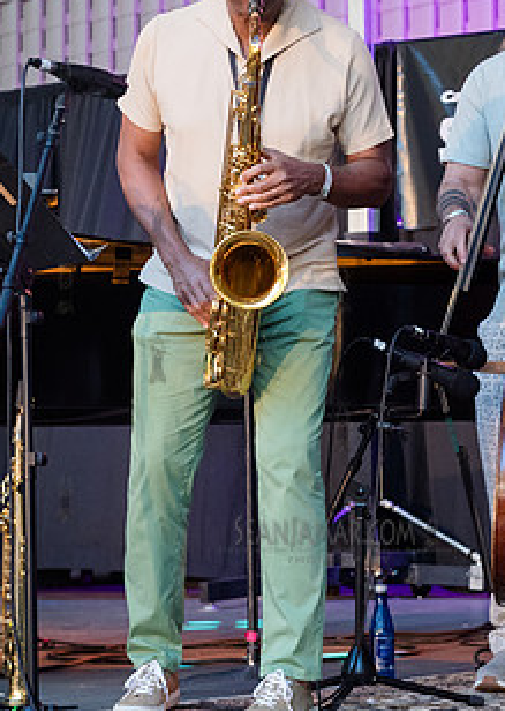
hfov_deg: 10.7
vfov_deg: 15.1
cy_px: 289
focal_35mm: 133
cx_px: 414
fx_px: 2679
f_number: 4
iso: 3200
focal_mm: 62
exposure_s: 1/400
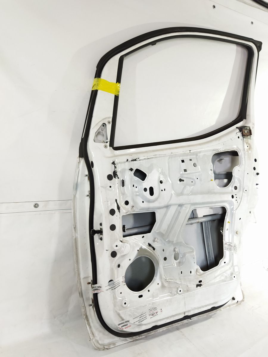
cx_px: 134
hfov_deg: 51.4
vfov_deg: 65.3
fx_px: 279
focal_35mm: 27
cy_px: 178
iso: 209
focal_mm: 4.71
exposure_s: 1/50
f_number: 1.79
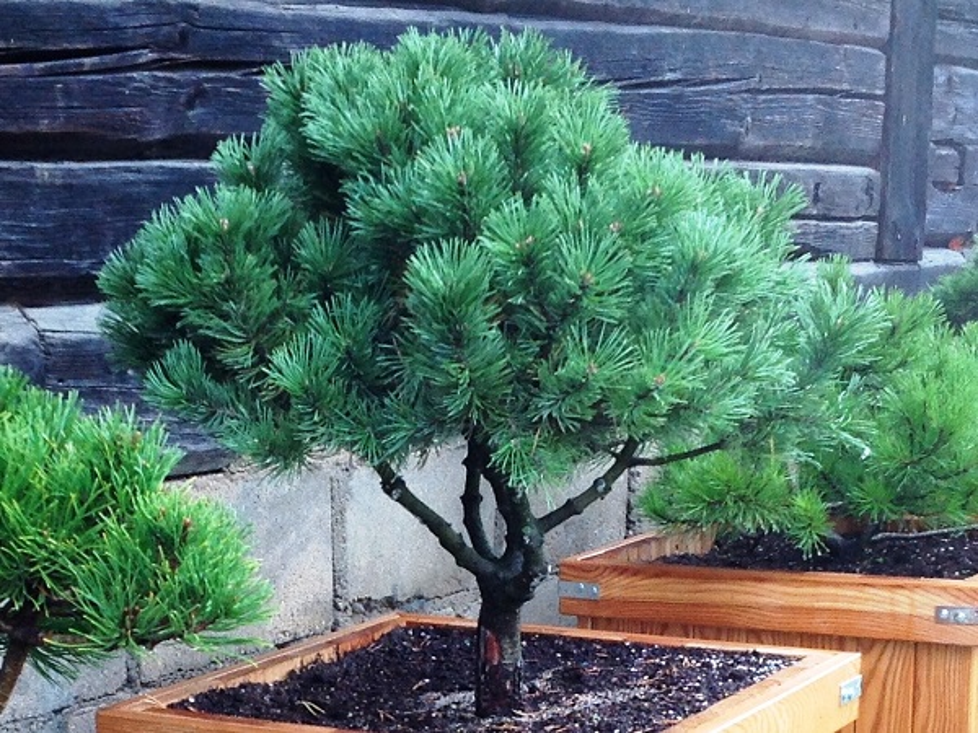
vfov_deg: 40.7
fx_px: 989
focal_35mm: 35
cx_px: 489
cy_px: 366
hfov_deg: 52.6
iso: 64
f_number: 2.4
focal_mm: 4.28
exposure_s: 1/120
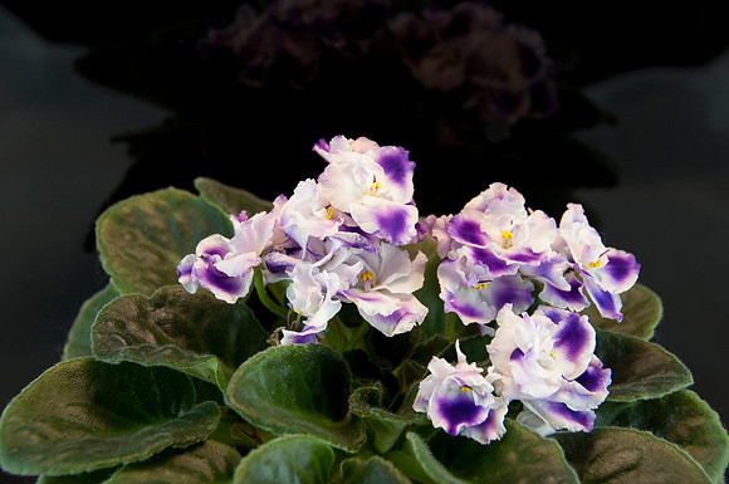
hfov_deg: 20.9
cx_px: 364
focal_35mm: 98
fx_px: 1972
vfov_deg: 14.0
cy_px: 242
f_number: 5.6
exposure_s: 1/125
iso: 280
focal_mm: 65
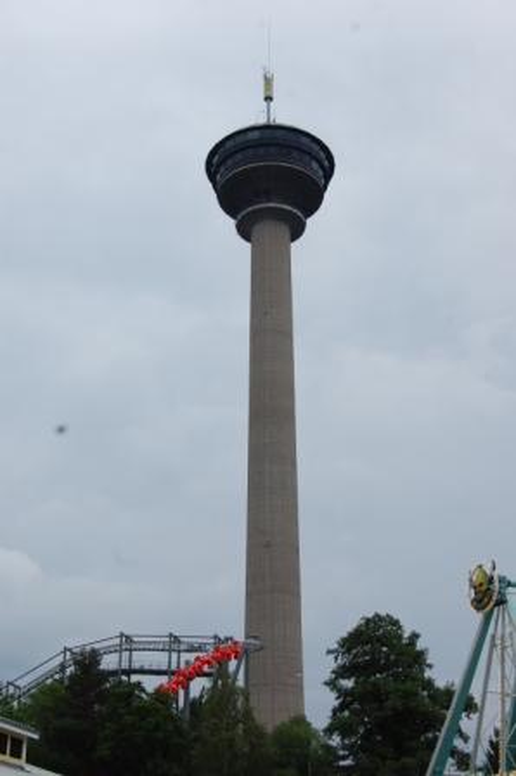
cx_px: 258
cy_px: 388
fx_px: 1034
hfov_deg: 28.0
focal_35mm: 48
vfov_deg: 41.1
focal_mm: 32
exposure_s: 1/320
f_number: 9
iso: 200
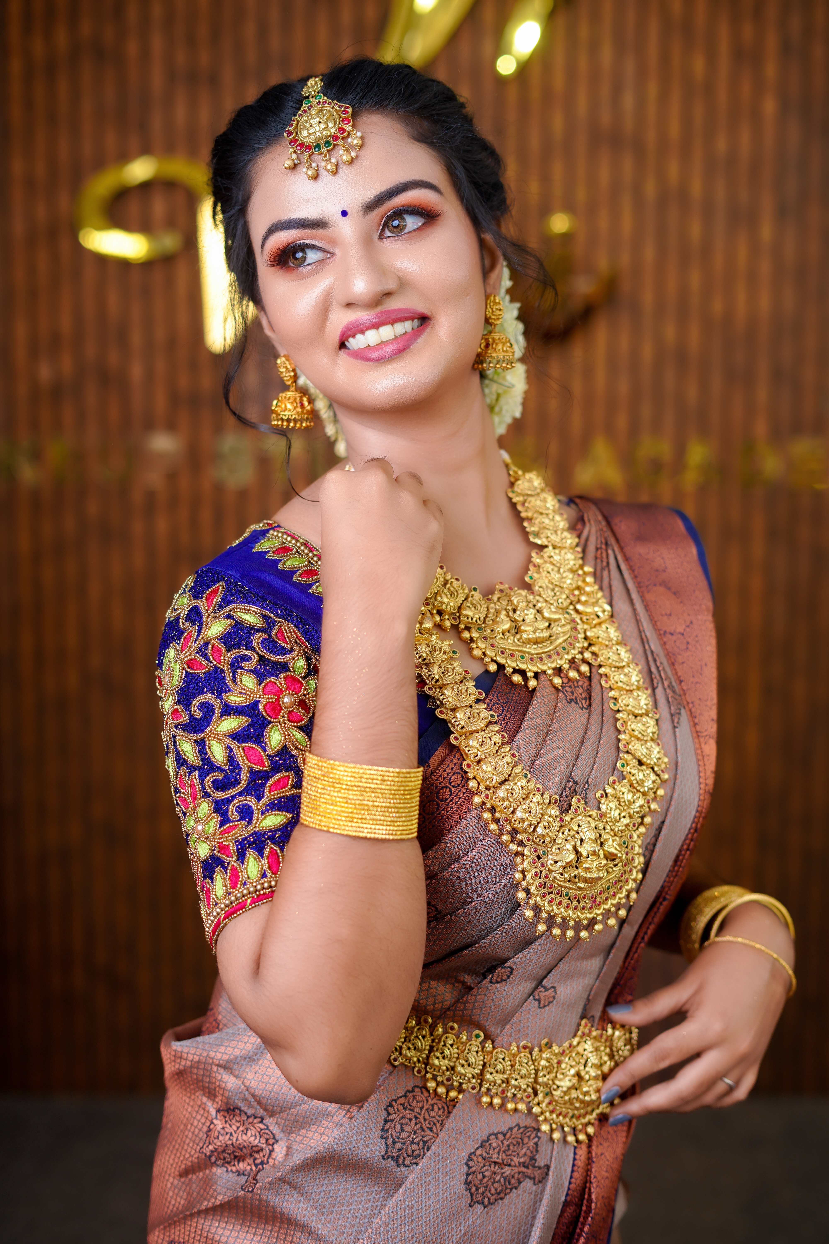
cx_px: 414
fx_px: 1727
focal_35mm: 50
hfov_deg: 27.0
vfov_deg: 39.6
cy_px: 622
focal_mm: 50
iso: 160
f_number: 2.8
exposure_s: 1/160
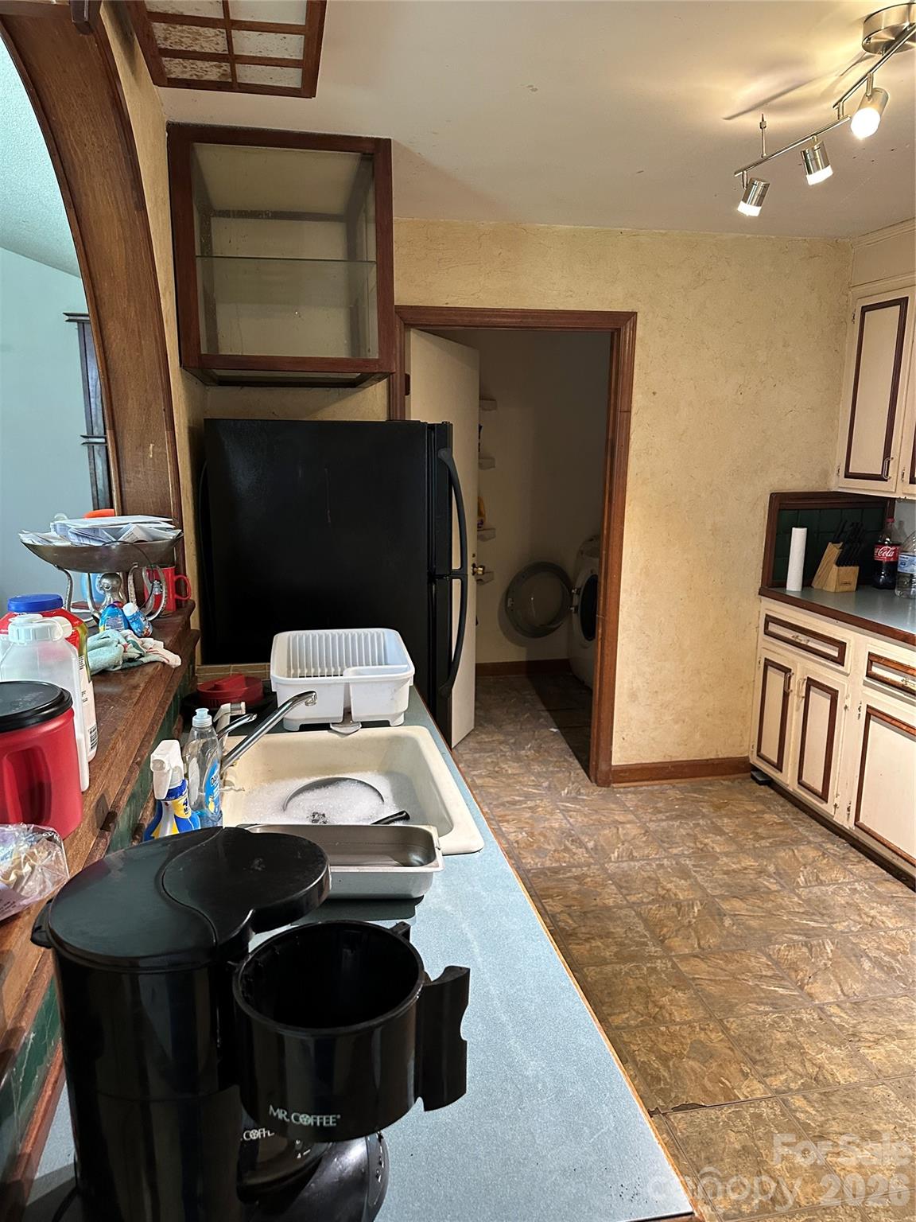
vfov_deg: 71.6
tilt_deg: -11.2
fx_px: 847
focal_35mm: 24
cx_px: 458
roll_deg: -0.9
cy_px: 611
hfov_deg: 56.8
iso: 400
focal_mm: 6.86
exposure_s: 1/60
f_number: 1.78
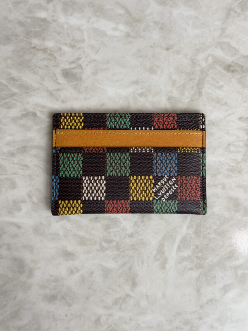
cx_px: 124
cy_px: 166
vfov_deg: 39.7
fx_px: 459
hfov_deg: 30.3
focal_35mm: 48
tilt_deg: -85.2
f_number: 1.78
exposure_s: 1/120
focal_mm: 6.76
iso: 50
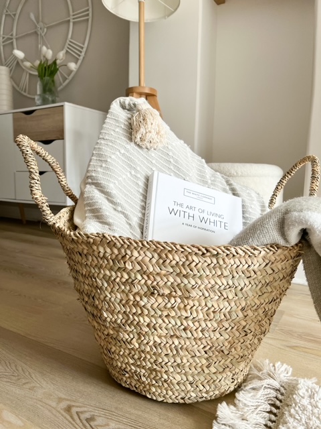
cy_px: 214
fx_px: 321
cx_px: 160
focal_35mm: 26
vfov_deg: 67.3
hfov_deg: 53.1
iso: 100
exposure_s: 1/120
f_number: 1.5
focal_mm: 5.7
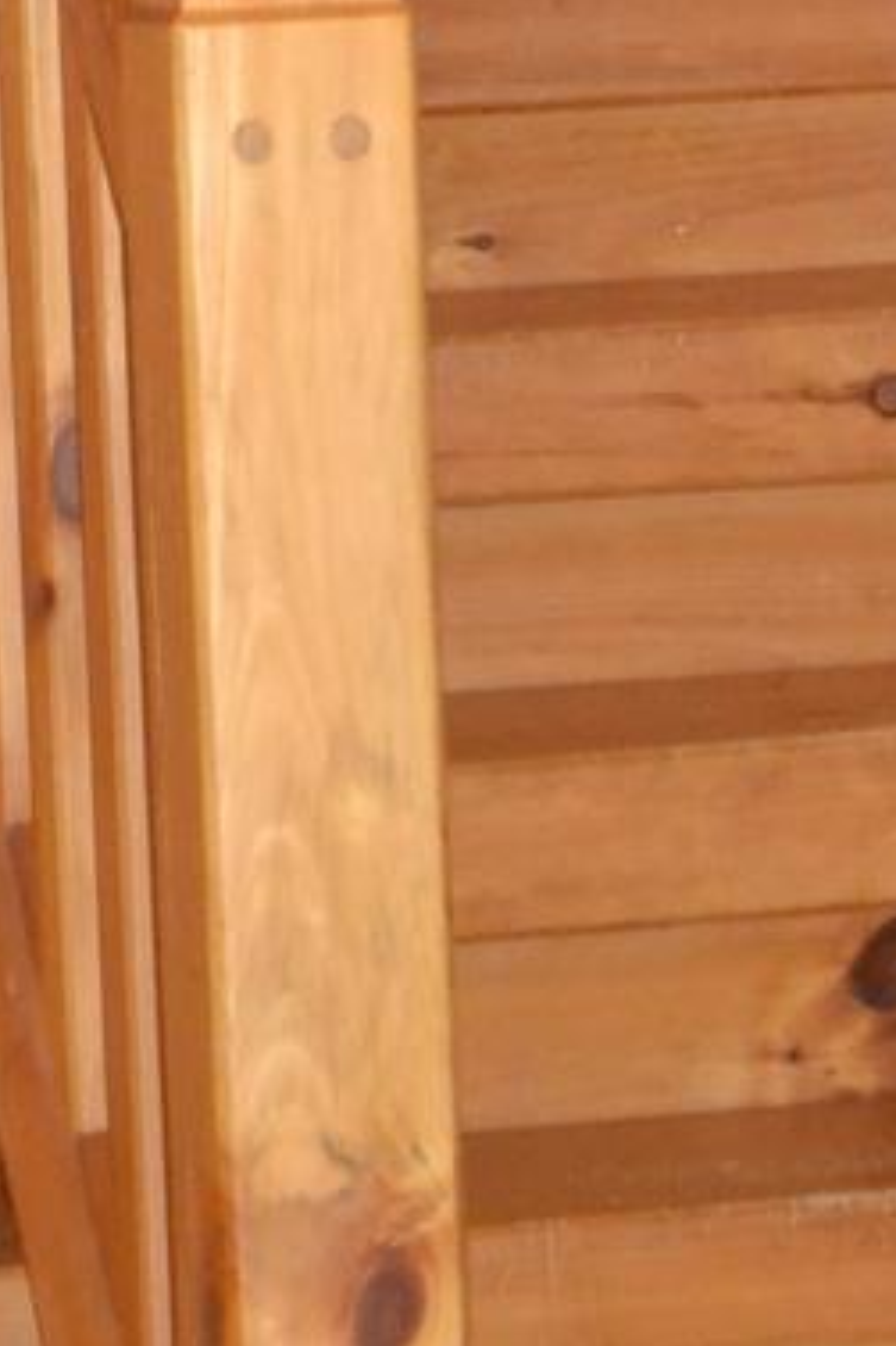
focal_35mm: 281
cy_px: -868
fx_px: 10499
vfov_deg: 7.2
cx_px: 910
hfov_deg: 4.9
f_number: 5.3
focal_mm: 46
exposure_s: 1/60
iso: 3200
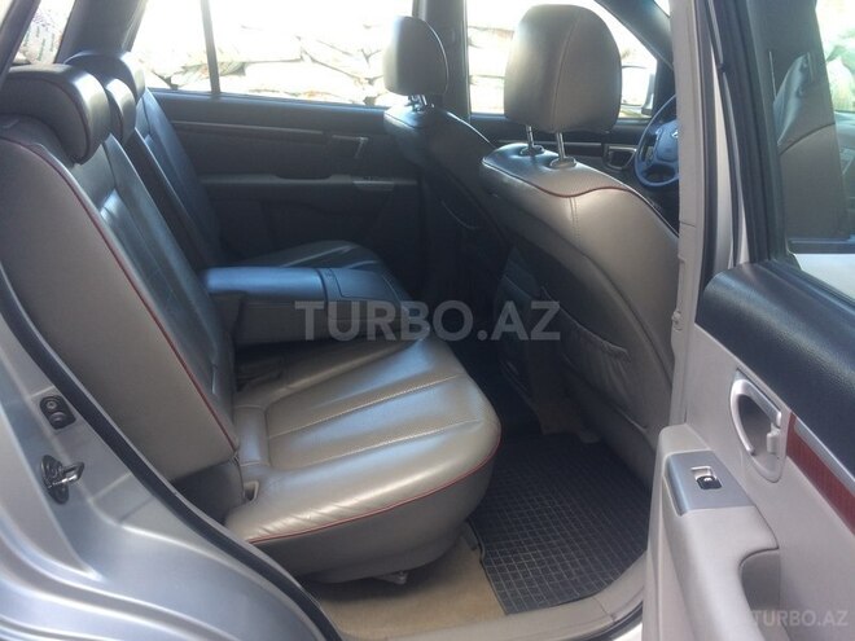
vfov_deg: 48.2
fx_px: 716
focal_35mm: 29
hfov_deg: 61.7
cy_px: 320
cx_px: 428
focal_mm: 4.15
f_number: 2.2
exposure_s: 1/100
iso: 40
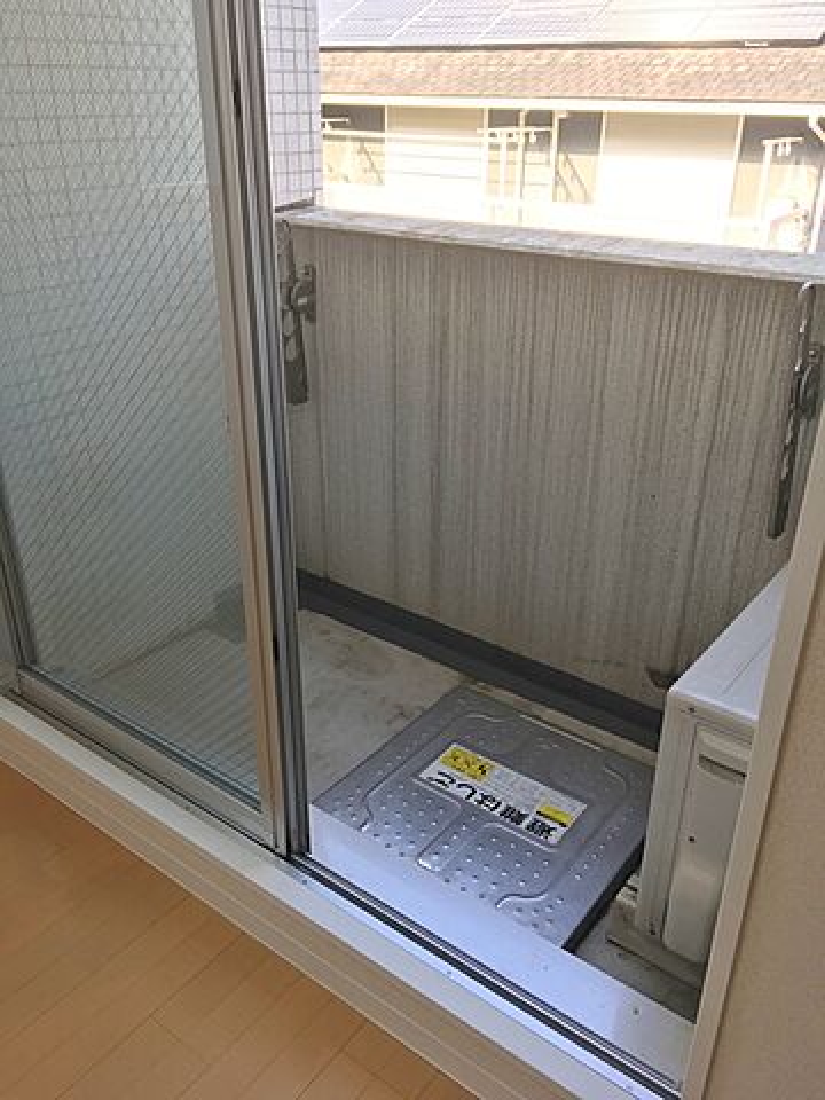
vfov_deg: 61.7
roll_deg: -0.5
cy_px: 550
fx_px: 922
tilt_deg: -27.1
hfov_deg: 48.2
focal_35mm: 29
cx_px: 412
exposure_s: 1/120
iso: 25
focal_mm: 4.15
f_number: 2.2
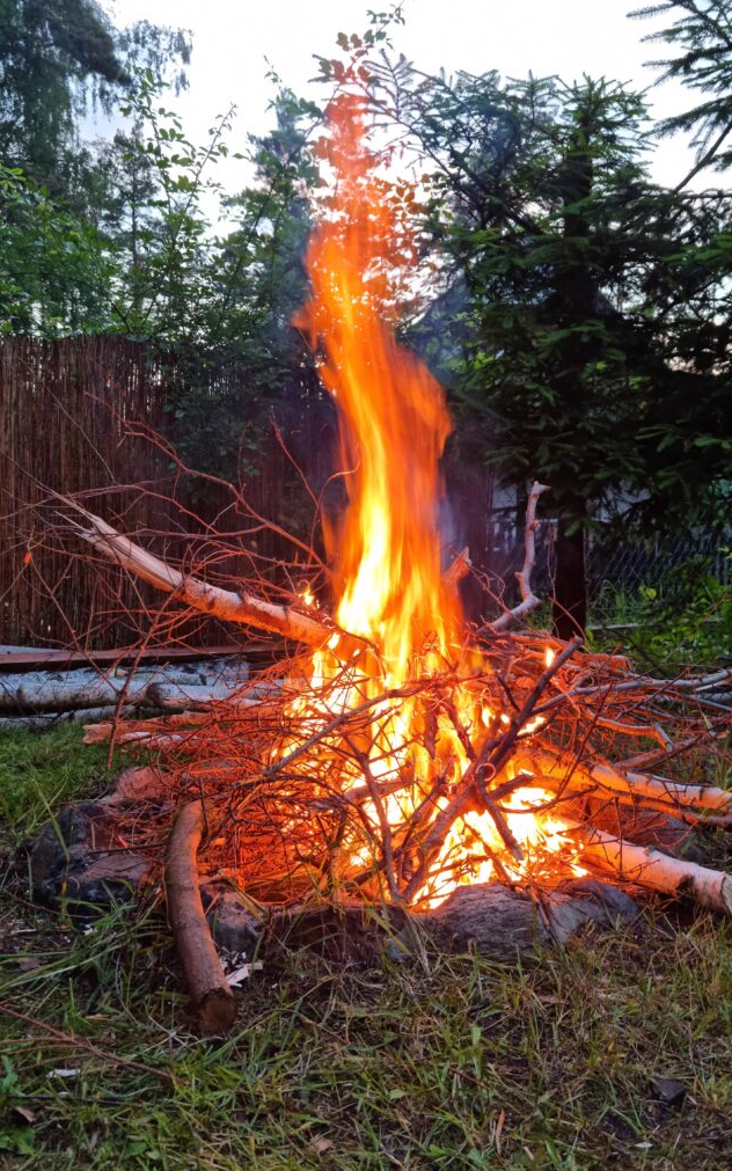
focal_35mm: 29
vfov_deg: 64.6
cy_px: 587
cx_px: 440
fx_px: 926
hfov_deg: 42.9
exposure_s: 1/50
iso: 160
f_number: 2
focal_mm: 5.9
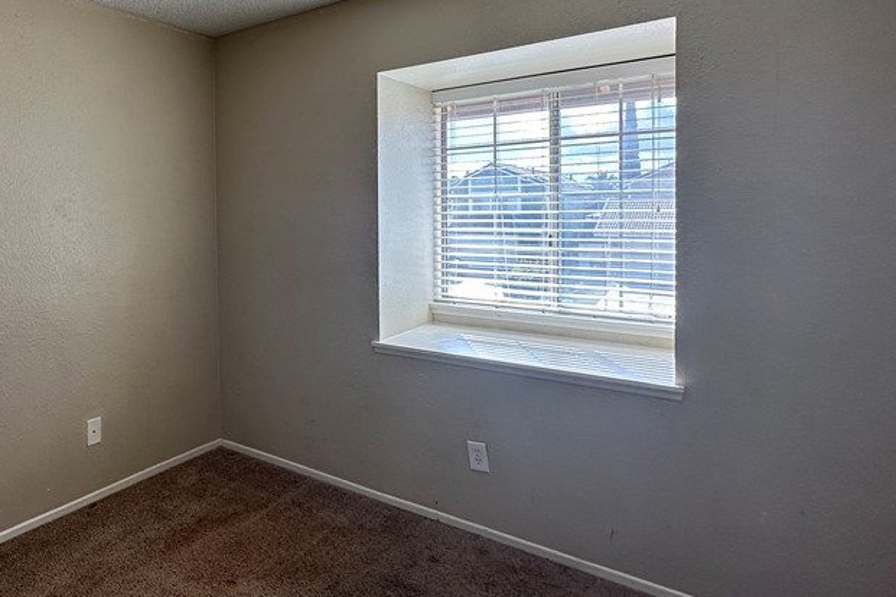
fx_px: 597
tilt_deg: -1.8
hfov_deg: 69.7
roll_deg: +0.4
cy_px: 222
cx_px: 244
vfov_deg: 52.5
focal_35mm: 24
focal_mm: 2.22
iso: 40
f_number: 2.2
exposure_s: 1/160
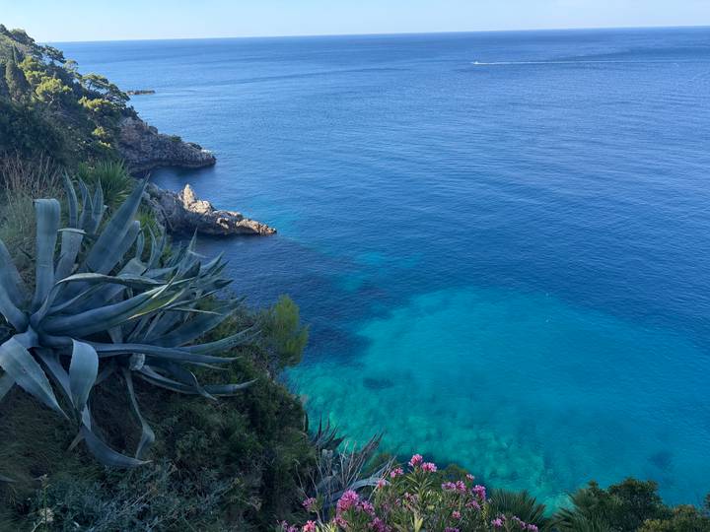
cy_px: 266
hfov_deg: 71.6
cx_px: 355
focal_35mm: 24
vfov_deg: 56.8
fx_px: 492
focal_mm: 6.76
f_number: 1.78
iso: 100
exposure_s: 1/1727
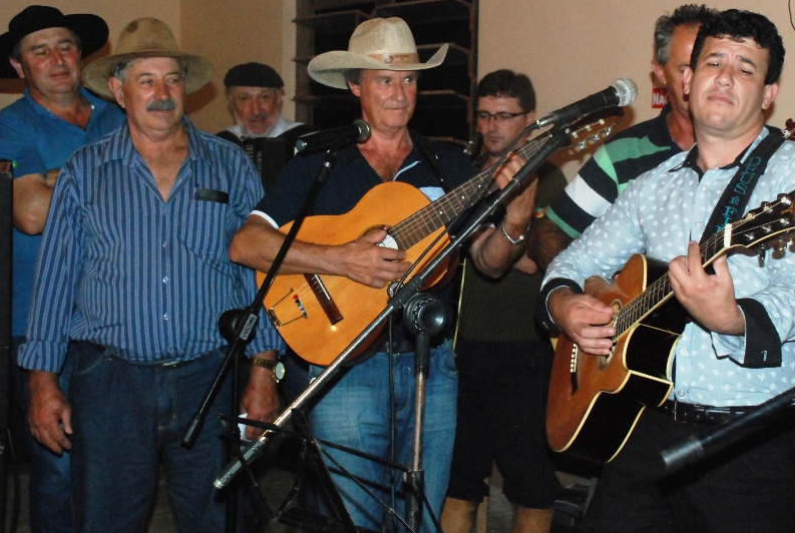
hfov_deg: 32.3
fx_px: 1372
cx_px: 450
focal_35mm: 62
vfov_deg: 22.0
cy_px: 206
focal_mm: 32
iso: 1600
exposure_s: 1/60
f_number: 5.6
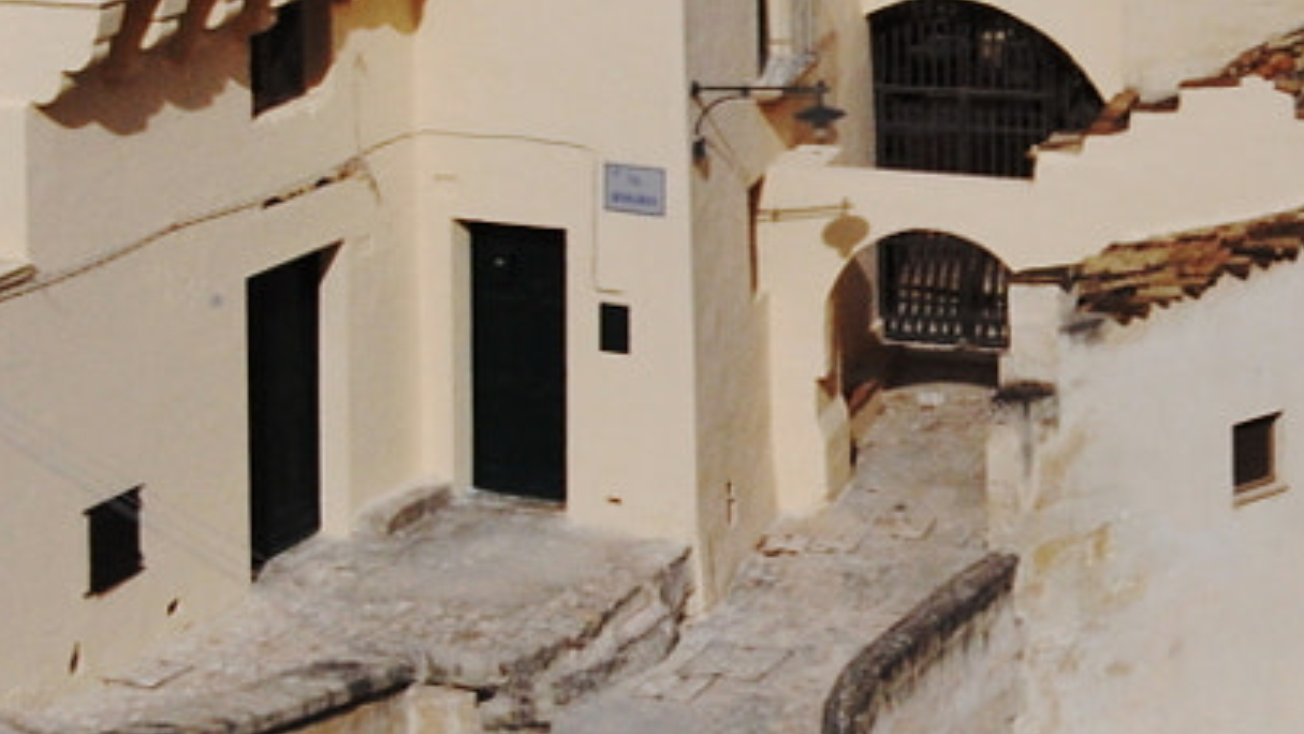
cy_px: -963
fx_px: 4945
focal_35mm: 143
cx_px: 2714
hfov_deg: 12.8
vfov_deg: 7.9
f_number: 7.1
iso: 280
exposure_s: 1/2000
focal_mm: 18
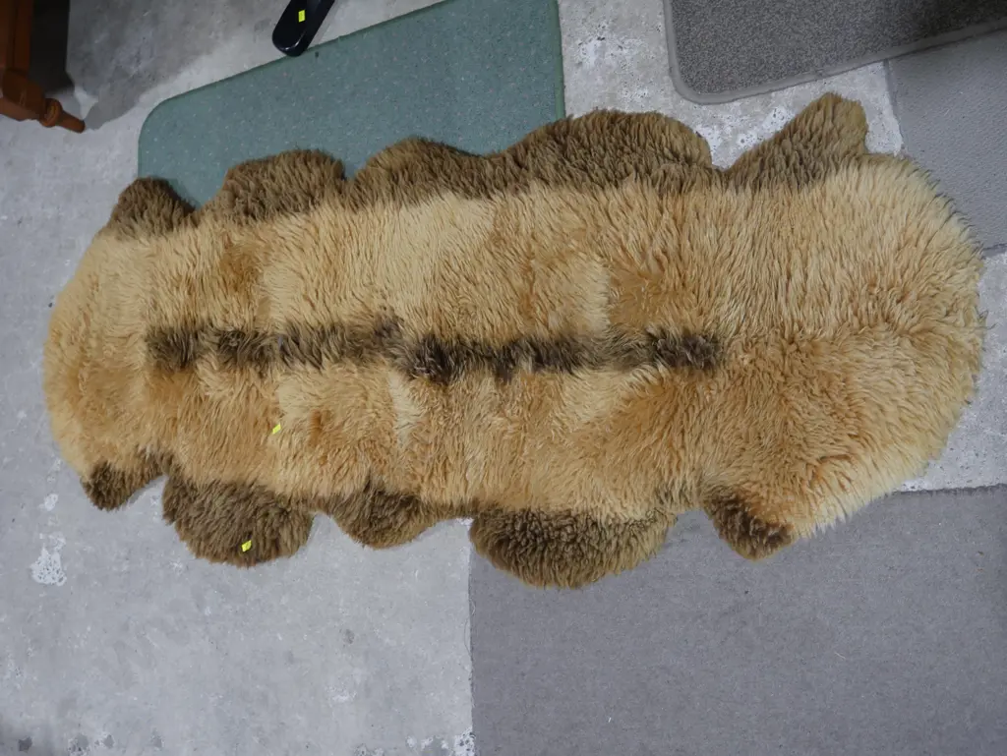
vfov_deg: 41.8
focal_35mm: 34
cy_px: 378
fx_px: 990
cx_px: 504
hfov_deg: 53.9
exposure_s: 1/60
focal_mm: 17
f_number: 4
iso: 320
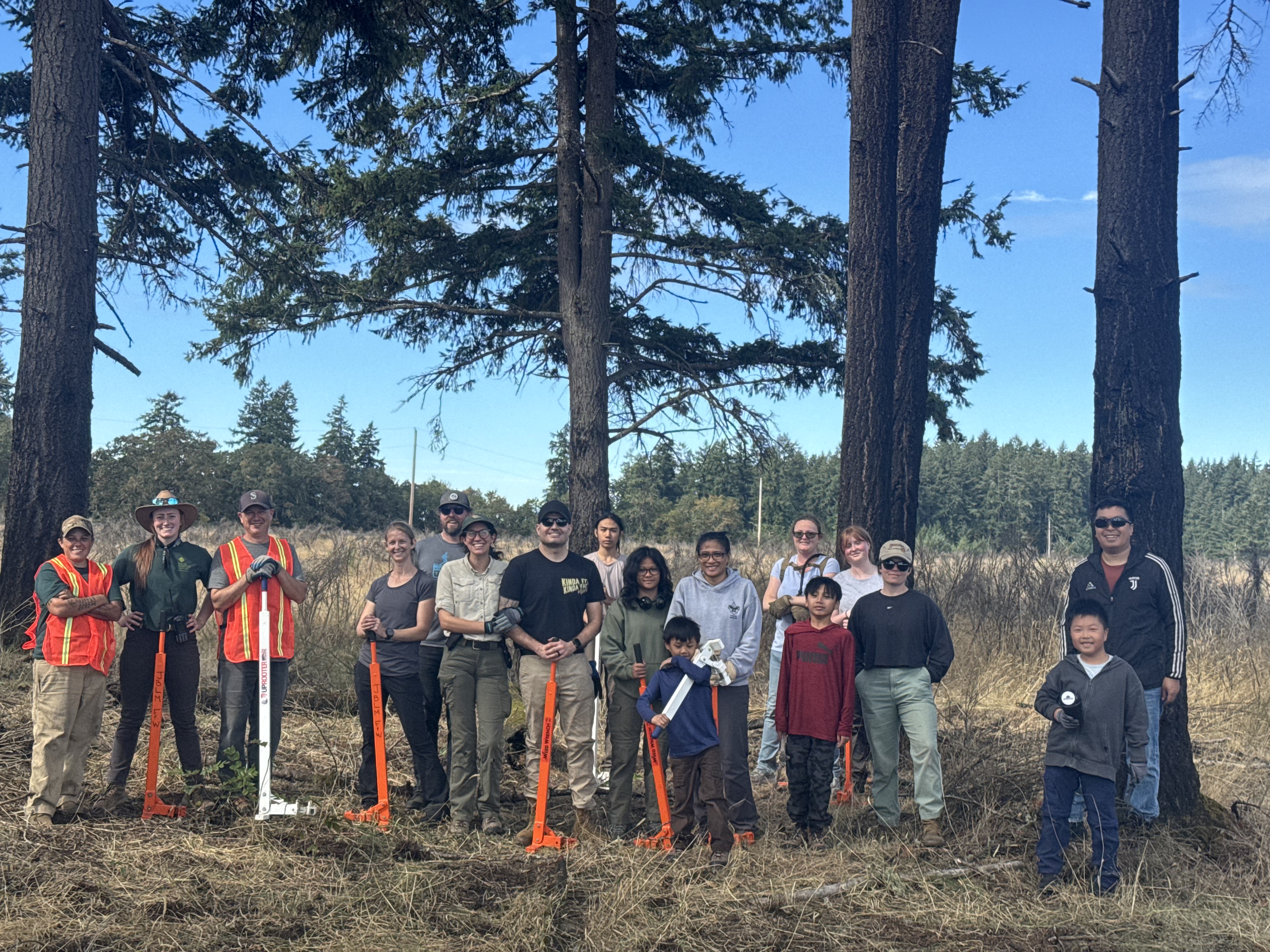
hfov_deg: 39.7
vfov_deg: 30.3
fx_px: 1761
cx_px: 635
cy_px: 476
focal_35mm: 48
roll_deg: -2.6
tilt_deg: +0.8
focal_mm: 6.76
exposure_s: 1/1366
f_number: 1.78
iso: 64
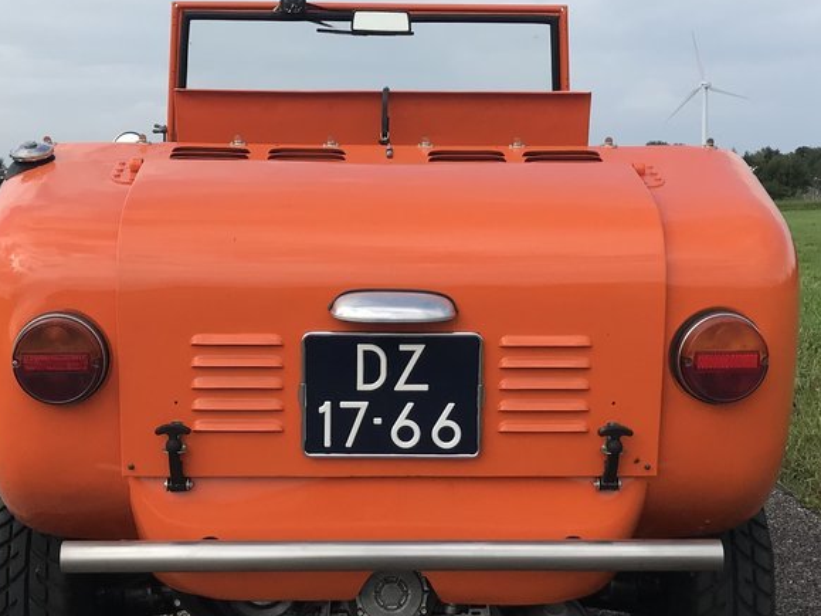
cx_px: 384
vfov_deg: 25.2
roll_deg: +1.3
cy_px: 348
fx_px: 1375
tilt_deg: -4.6
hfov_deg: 33.2
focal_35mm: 58
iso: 20
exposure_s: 1/1808
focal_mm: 3.99
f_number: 1.8
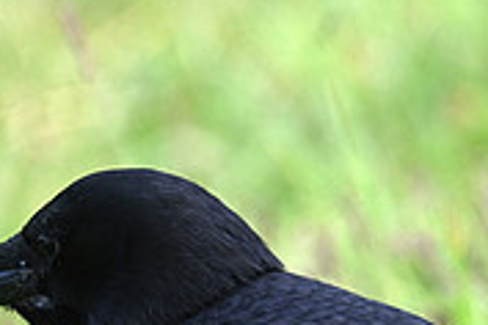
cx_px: 538
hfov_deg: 0.8
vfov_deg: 0.5
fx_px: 35445
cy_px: 362
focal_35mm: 2615
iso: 500
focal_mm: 800
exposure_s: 1/800
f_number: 6.3
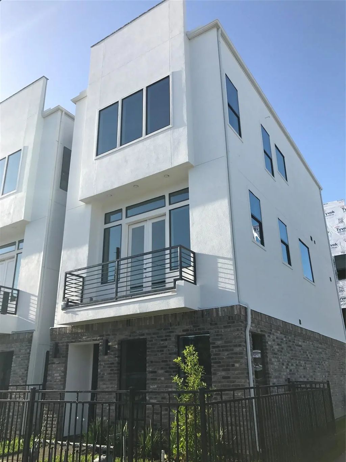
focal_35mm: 28
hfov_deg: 49.8
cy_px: 231
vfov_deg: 63.4
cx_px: 173
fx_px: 373
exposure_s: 1/1546
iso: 20
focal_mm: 3.99
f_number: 1.8
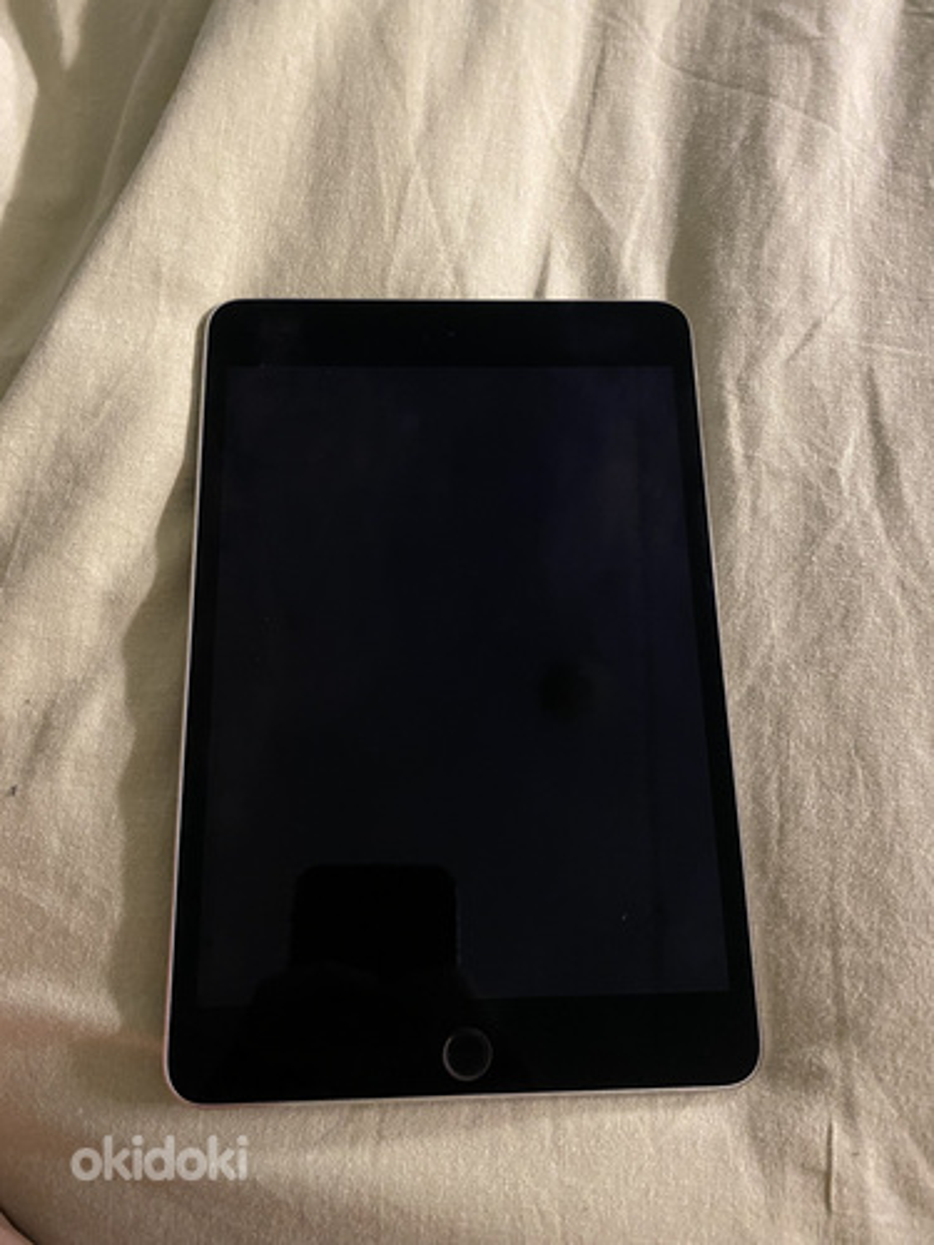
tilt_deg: -63.5
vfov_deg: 67.3
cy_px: 622
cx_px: 467
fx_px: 935
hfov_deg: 53.1
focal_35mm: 26
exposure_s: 1/25
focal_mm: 4.25
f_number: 1.8
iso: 800
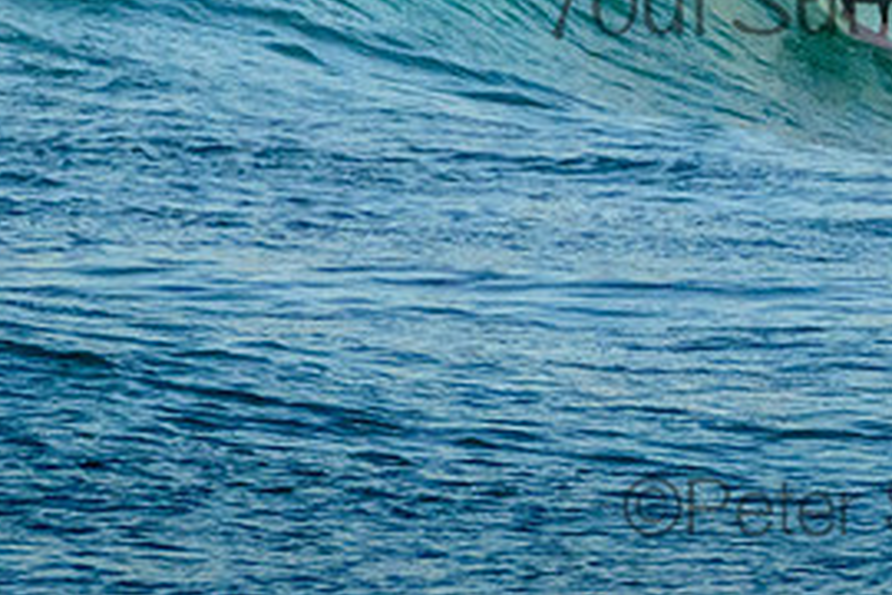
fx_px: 58496
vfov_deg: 0.6
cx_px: 979
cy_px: -56
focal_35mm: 2361
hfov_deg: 0.9
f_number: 11
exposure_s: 1/2000
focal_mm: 800
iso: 5000
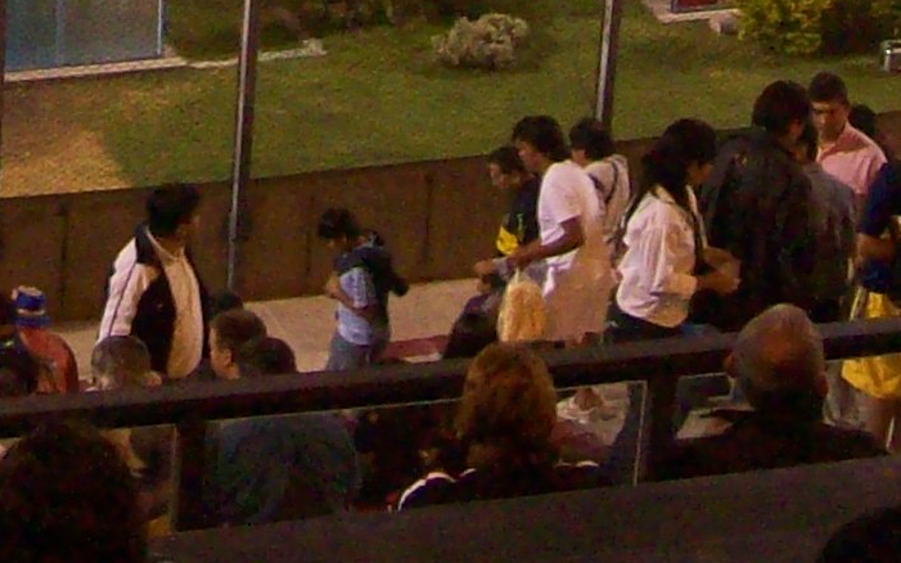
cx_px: 18
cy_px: -719
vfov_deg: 7.9
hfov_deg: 13.3
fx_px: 3806
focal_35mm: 155
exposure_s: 1/67.9
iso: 200
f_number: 2.7
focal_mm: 6
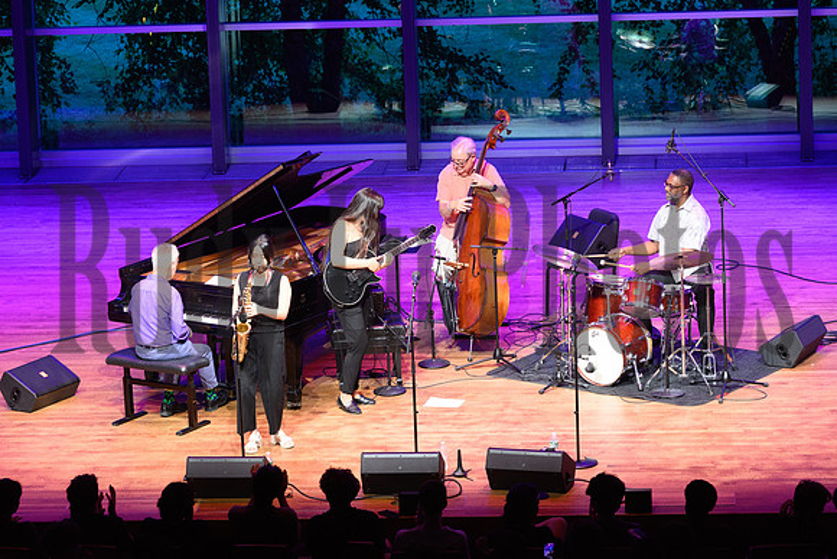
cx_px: 418
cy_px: 280
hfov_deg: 14.7
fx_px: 3256
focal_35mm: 140
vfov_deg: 9.8
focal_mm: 140
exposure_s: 1/125
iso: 3200
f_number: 5.6
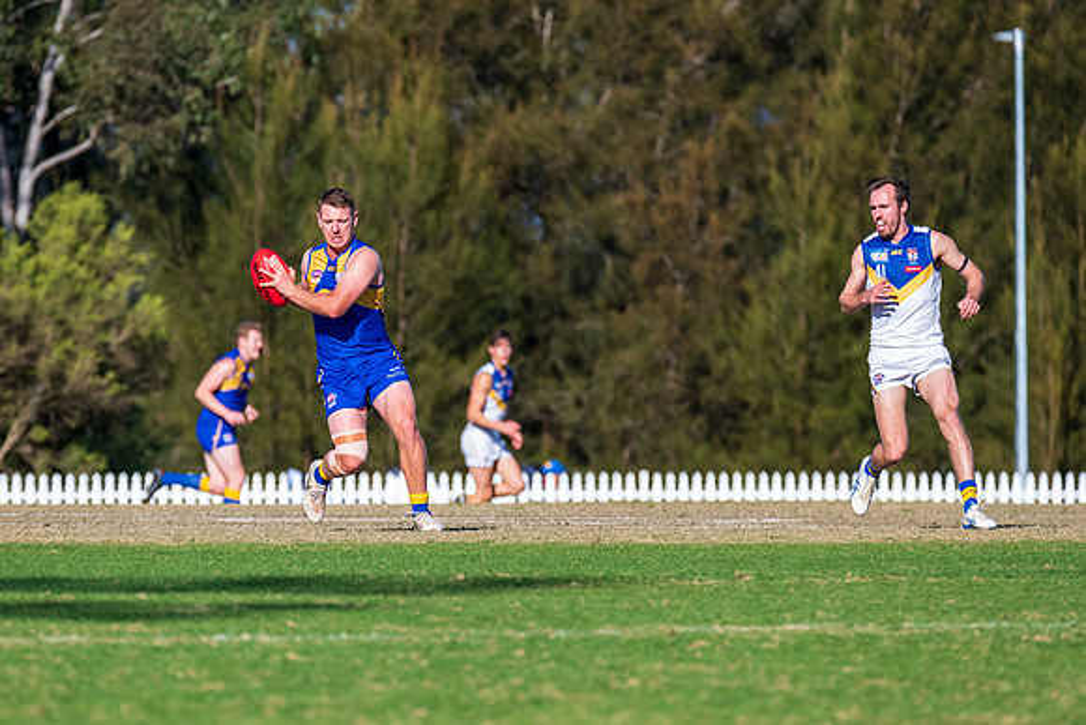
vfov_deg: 2.8
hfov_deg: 4.2
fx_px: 14680
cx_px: 457
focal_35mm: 487
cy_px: 370
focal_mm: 420
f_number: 9
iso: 800
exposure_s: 1/2000
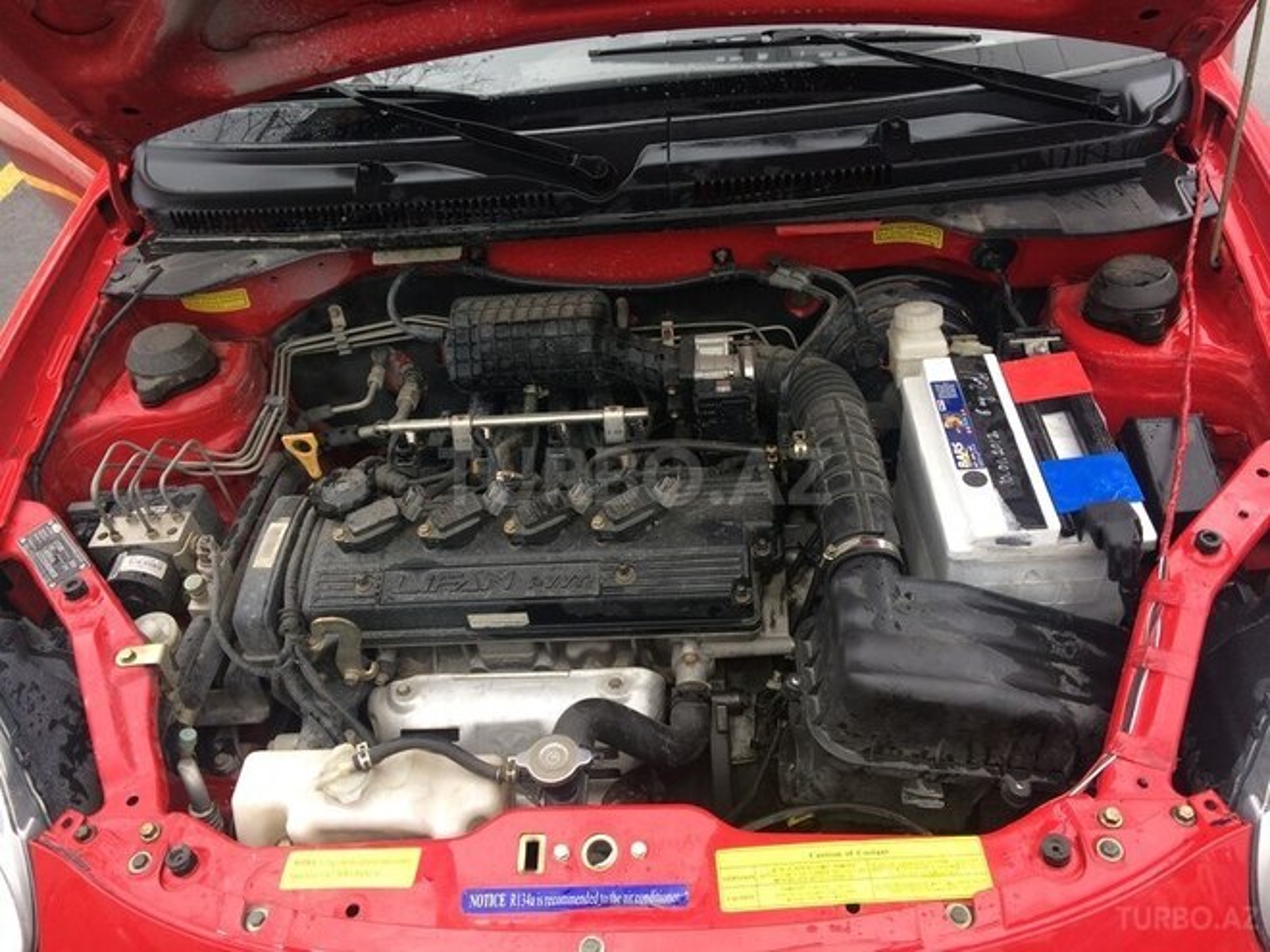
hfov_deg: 61.7
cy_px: 476
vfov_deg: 48.2
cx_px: 635
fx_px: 1064
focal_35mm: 29
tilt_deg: -42.4
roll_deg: +11.5
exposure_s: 1/100
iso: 40
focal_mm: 4.15
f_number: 2.2
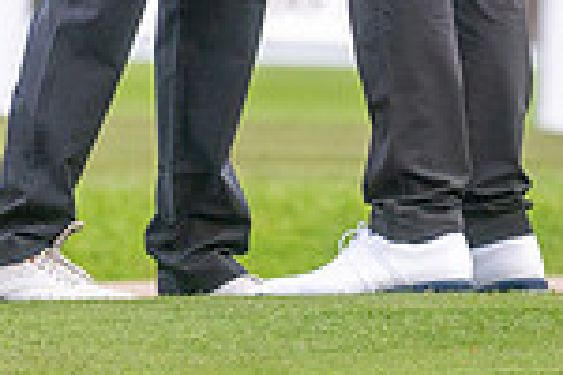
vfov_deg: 0.8
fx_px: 27178
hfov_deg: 1.2
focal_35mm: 1738
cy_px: -322
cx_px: 131
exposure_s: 1/1000
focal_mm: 300
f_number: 4.5
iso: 400
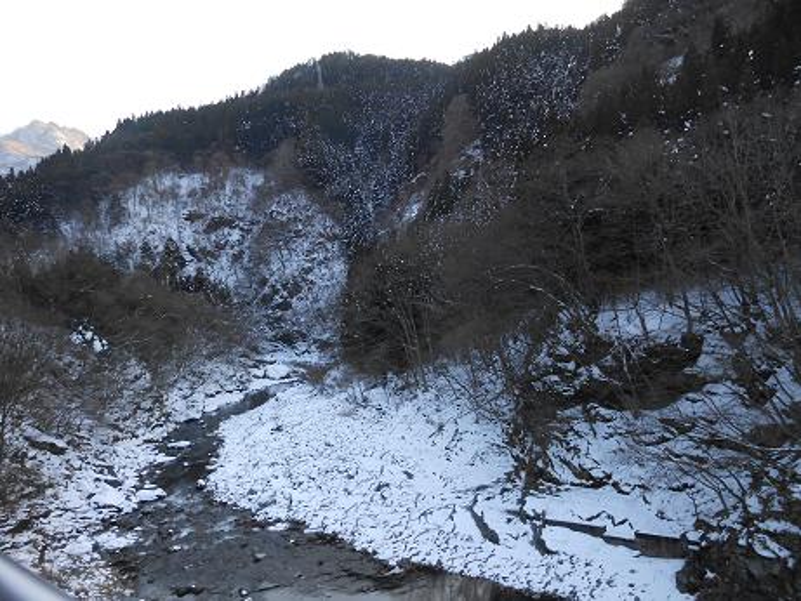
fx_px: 694
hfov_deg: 60.0
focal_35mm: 30
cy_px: 300
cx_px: 400
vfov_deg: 46.8
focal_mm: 5.3
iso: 80
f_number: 3.8
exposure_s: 1/80
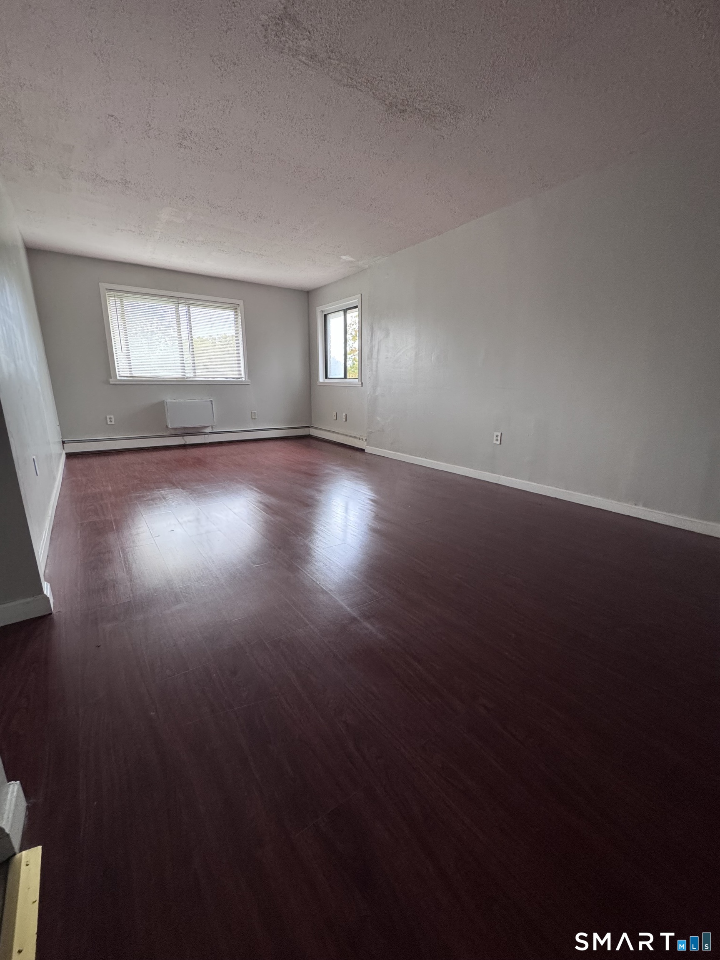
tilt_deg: -14.2
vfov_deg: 102.1
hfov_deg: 85.7
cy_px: 480
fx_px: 388
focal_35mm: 14
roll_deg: +0.0
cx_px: 360
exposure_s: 1/67
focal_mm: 2.22
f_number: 2.2
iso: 320
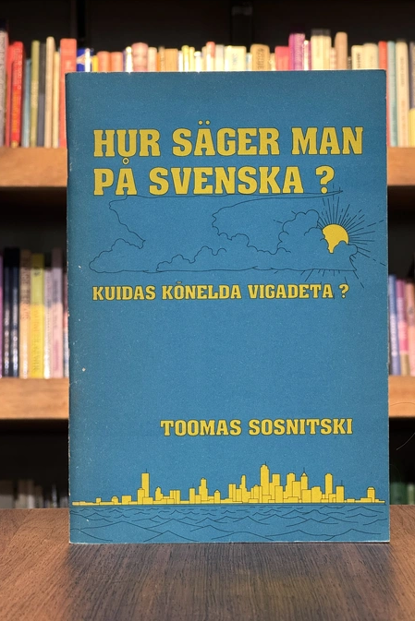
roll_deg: -0.1
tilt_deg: +1.4
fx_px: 1400
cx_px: 231
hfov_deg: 16.9
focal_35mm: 81
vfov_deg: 25.1
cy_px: 308
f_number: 2.8
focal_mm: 9
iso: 250
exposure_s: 1/75
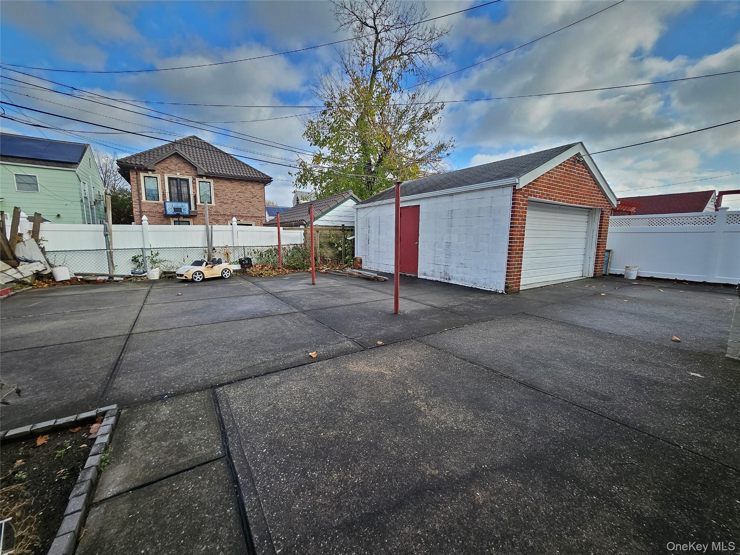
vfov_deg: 89.9
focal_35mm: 13
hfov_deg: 106.2
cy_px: 278
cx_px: 370
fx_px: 278
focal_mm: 1.7
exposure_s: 1/507
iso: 32
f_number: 2.2
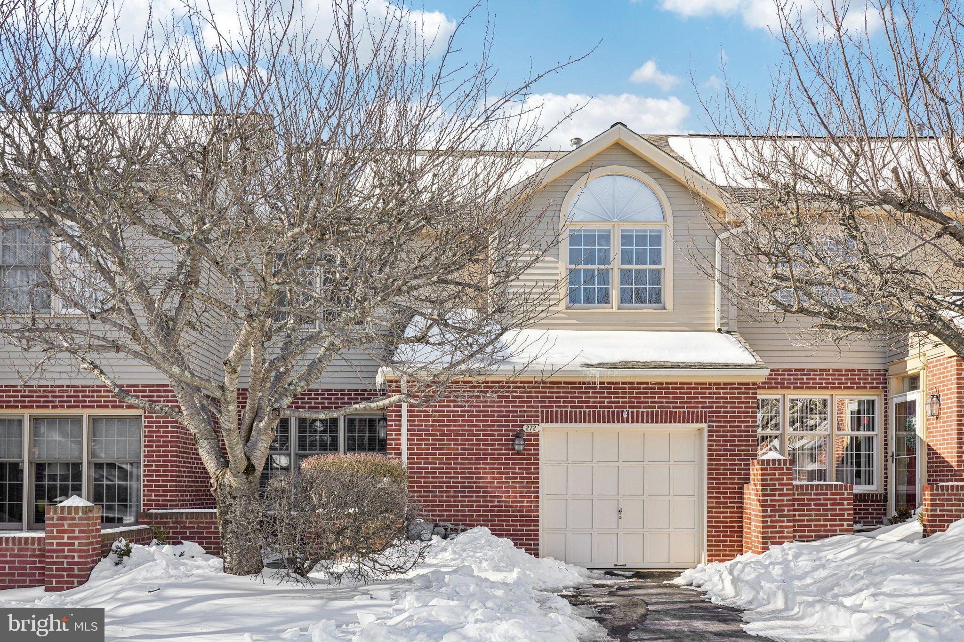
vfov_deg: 41.1
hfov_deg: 58.7
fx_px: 857
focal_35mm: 32
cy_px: 321
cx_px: 482
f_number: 8
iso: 100
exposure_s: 1/160
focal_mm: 32
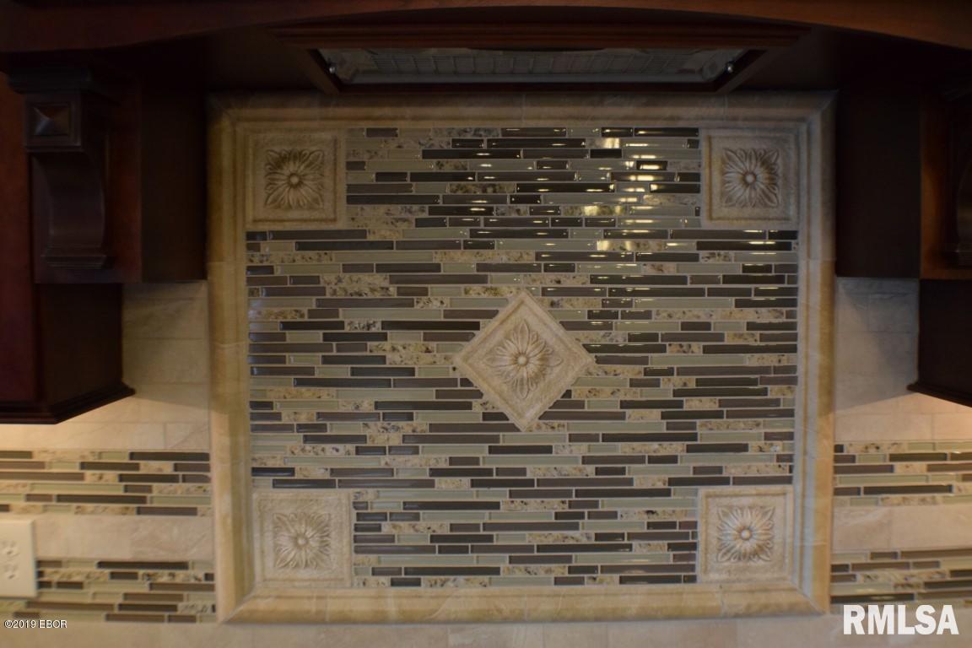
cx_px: 486
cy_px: 324
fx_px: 1377
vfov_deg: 26.5
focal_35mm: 51
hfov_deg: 38.9
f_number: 4.5
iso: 2200
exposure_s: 1/60
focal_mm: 34
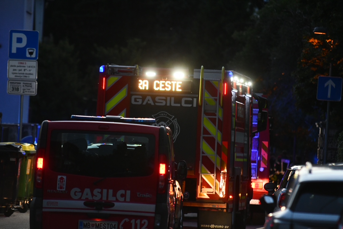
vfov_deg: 4.6
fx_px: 2859
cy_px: 114
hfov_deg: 6.9
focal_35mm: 300
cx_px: 172
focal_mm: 200
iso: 2000
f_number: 2.8
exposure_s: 1/500
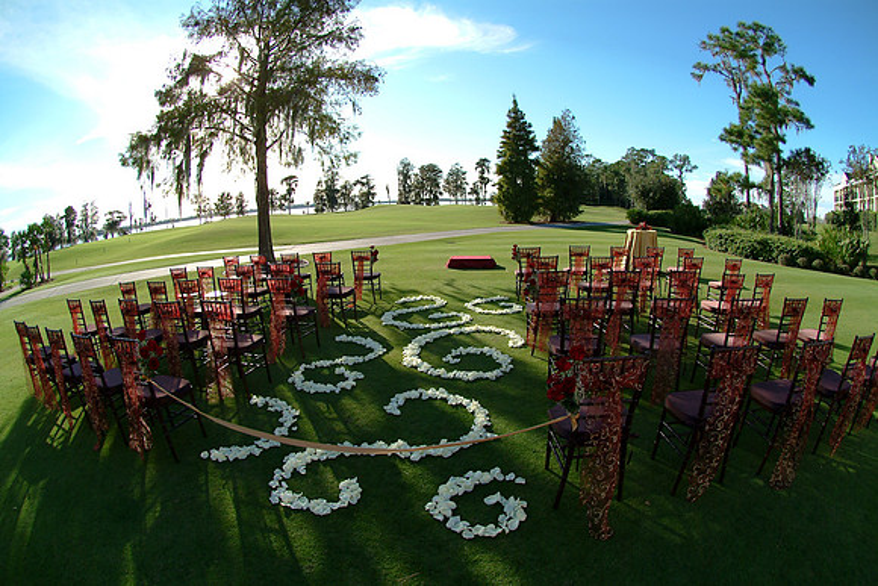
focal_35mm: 15
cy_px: 293
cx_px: 439
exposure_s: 1/180
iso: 100
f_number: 5.6
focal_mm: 10
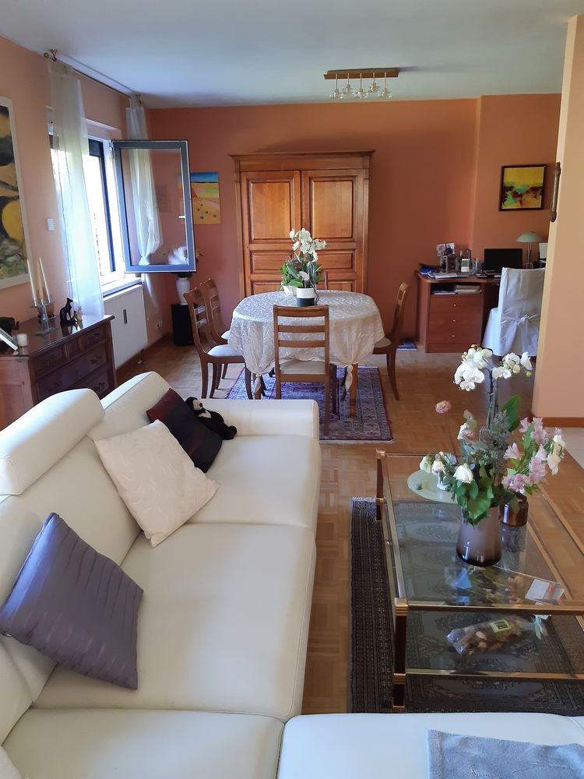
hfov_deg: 53.1
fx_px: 585
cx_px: 292
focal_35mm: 26
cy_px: 390
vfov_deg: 67.3
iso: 320
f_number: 1.7
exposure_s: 1/50
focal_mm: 3.92
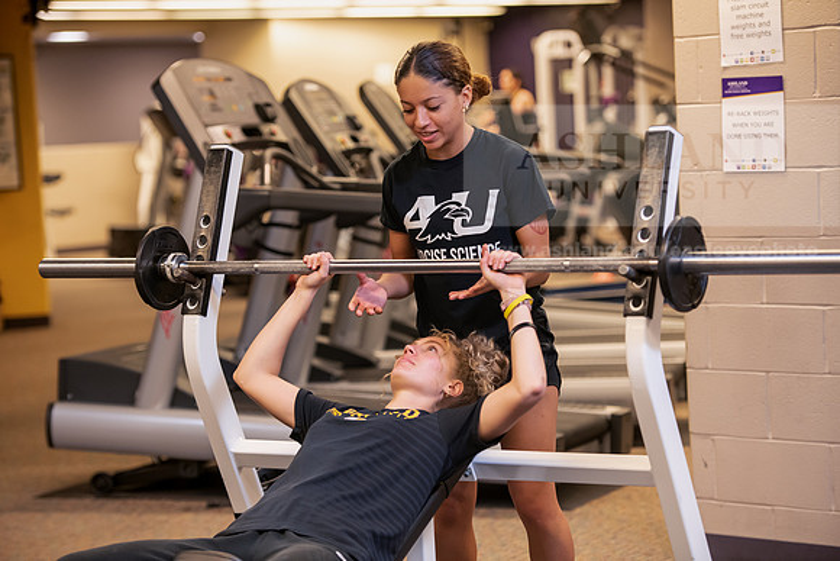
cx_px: 420
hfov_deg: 19.5
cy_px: 280
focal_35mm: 105
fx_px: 2450
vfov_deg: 13.0
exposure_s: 1/200
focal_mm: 105
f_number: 3.2
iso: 1000
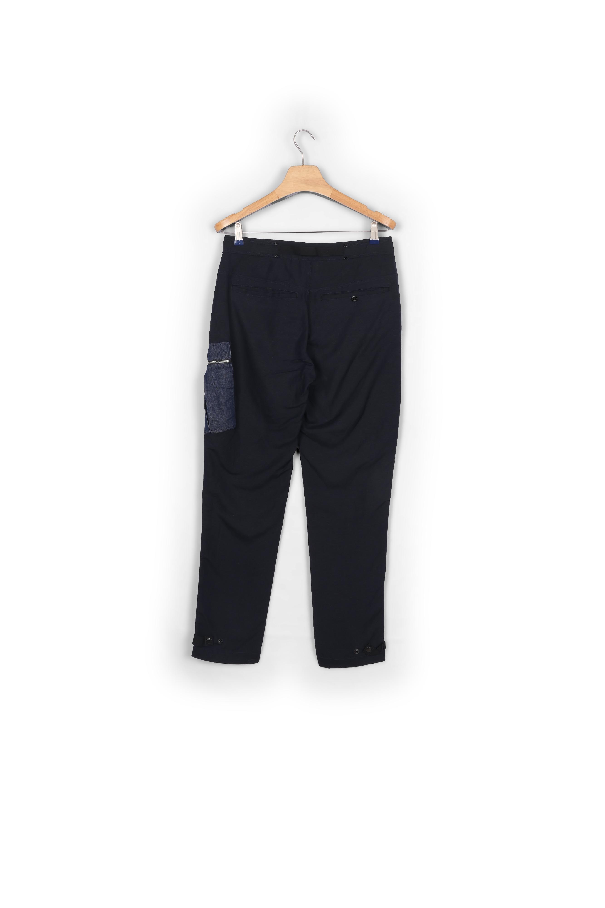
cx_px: 302
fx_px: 933
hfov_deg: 35.9
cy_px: 454
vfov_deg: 51.9
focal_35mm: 37
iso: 100
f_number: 13
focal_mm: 37
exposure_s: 1/125
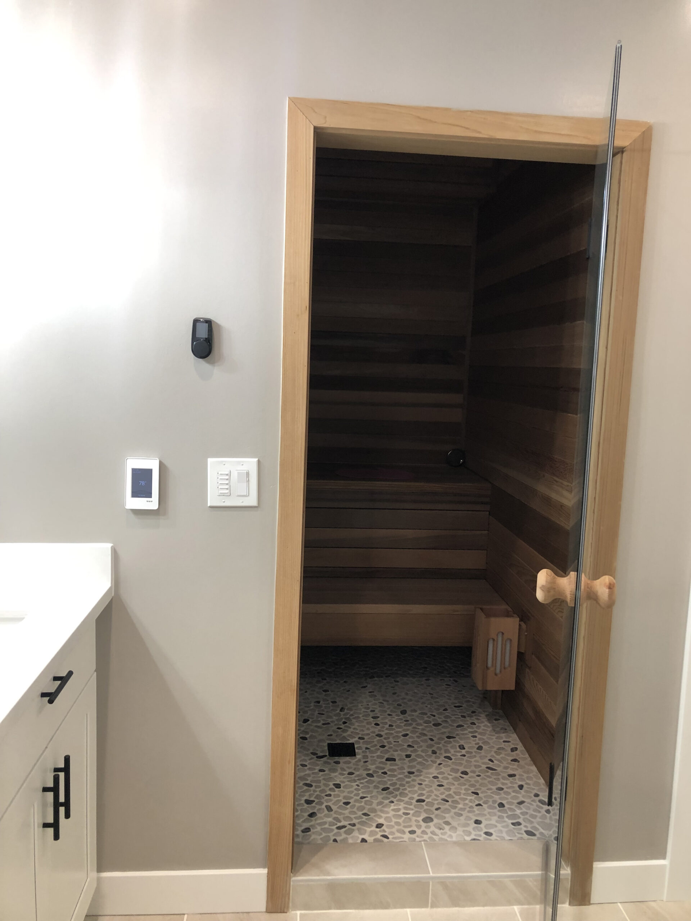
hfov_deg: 49.7
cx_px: 346
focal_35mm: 28
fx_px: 745
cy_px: 460
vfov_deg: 63.4
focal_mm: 3.99
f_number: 1.8
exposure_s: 1/24
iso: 40
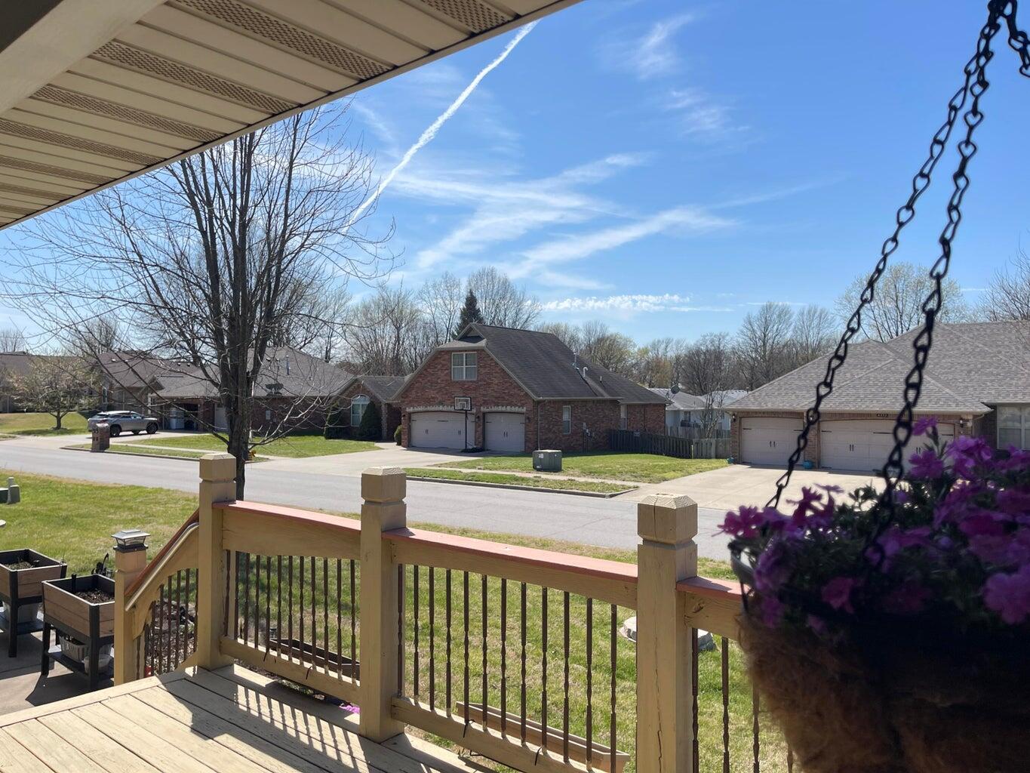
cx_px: 515
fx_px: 744
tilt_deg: -1.7
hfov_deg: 69.4
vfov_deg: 54.9
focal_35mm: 25
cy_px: 386
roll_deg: -0.2
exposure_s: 1/3257
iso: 32
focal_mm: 5.1
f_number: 1.6
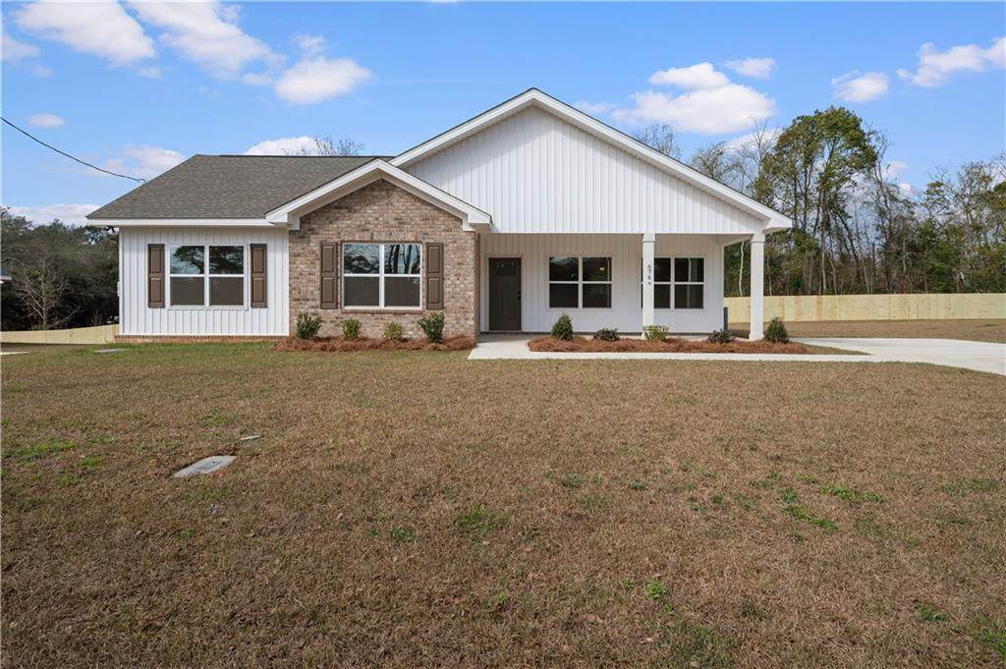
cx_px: 503
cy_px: 334
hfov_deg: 87.0
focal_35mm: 19
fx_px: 531
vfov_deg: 64.5
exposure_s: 1/250
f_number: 9
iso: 125
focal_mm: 19
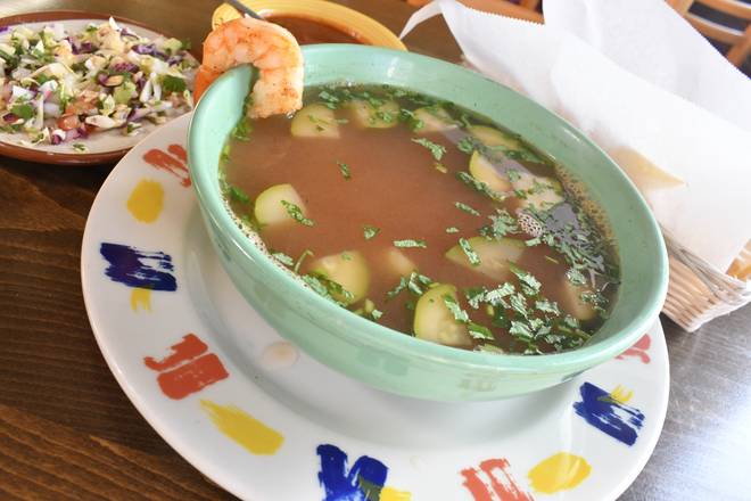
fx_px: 626
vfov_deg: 43.6
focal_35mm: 30
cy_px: 250
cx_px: 376
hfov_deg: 61.9
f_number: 8
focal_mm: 20
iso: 1000
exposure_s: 1/60
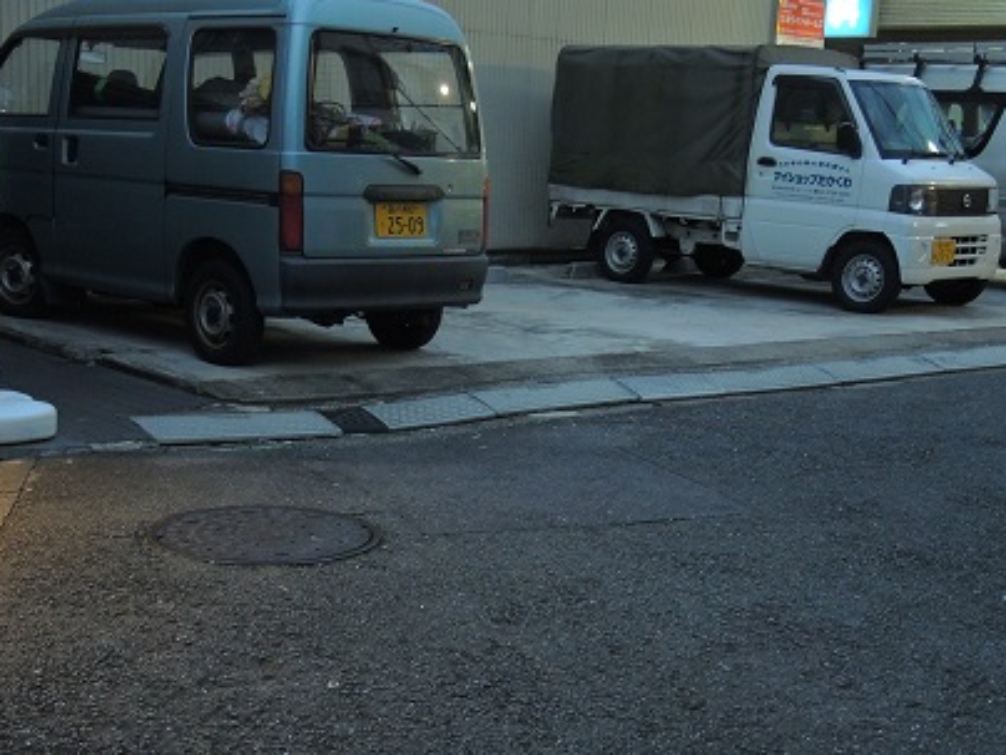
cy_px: 513
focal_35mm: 52
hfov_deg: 36.8
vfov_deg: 27.8
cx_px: 441
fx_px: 1511
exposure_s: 1/13
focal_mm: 7.6
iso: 400
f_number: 2.5
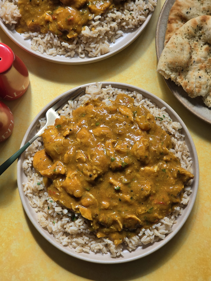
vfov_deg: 28.2
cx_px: 106
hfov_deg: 21.3
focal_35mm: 69
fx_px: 561
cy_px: 140
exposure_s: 1/122
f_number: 2.4
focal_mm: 7
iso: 25
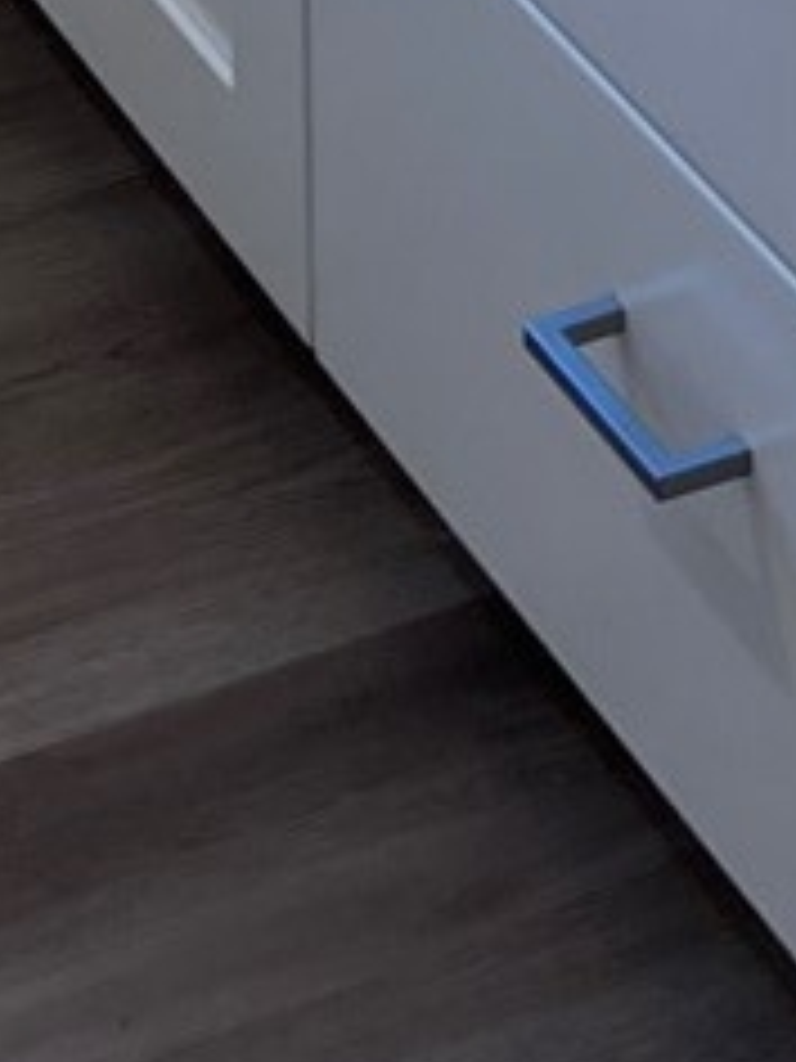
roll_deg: -0.8
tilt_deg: -9.7
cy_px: -1786
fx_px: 5396
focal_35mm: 176
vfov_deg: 9.5
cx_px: 1007
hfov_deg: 8.3
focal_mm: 5.7
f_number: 1.5
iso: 40
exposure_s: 1/120
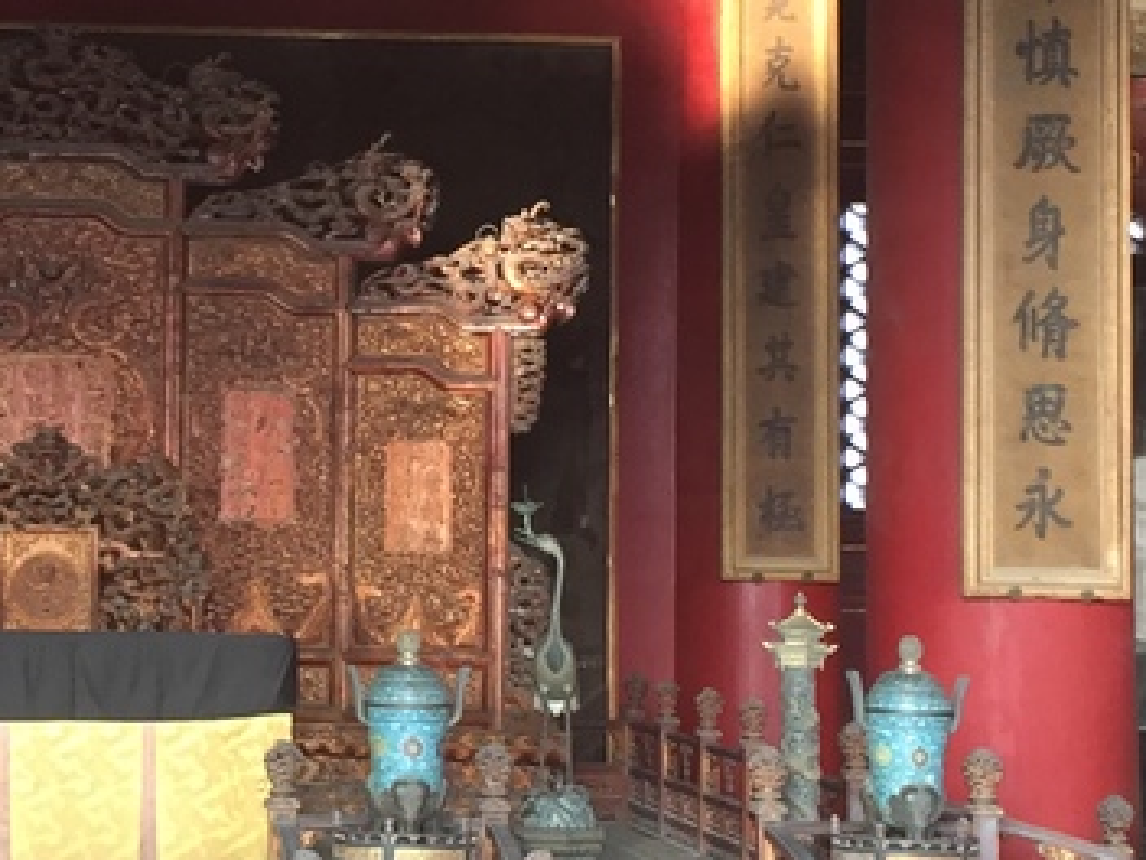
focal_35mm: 99
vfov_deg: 14.9
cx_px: 221
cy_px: 241
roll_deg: -0.9
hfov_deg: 19.6
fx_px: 3278
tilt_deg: +5.3
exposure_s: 1/33
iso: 80
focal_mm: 4.15
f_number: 2.2
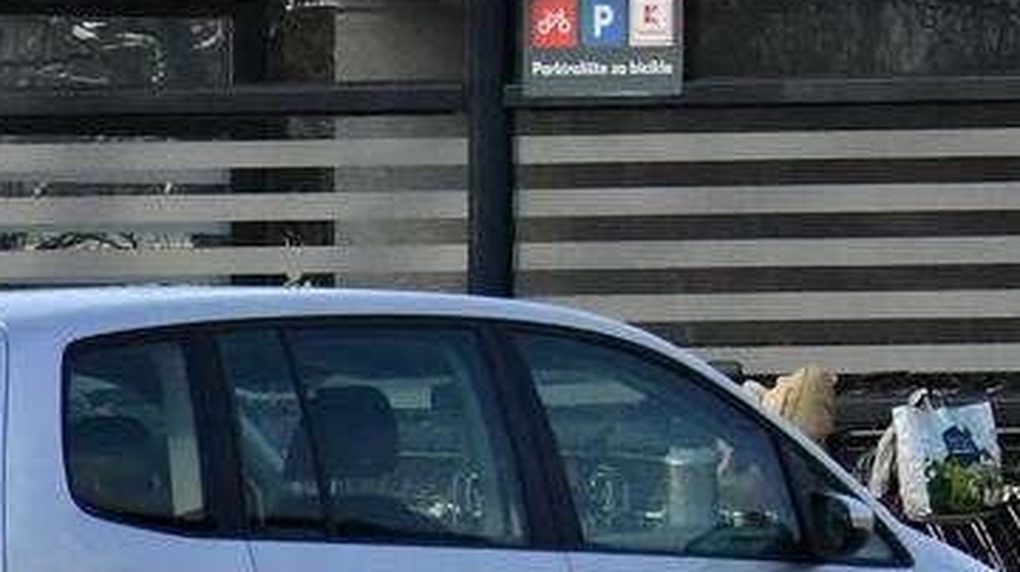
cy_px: -183
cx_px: 2184
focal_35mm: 811
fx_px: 21922
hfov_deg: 2.7
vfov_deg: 1.5
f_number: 9
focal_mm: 116
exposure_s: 1/1250
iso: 2500
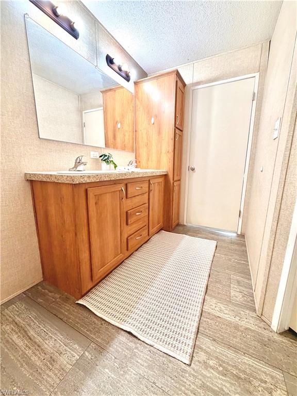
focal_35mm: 14
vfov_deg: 102.1
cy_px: 198
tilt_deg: -10.3
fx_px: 160
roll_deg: -0.9
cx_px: 148
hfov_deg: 85.7
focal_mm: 2.22
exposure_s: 1/120
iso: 250
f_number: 2.2
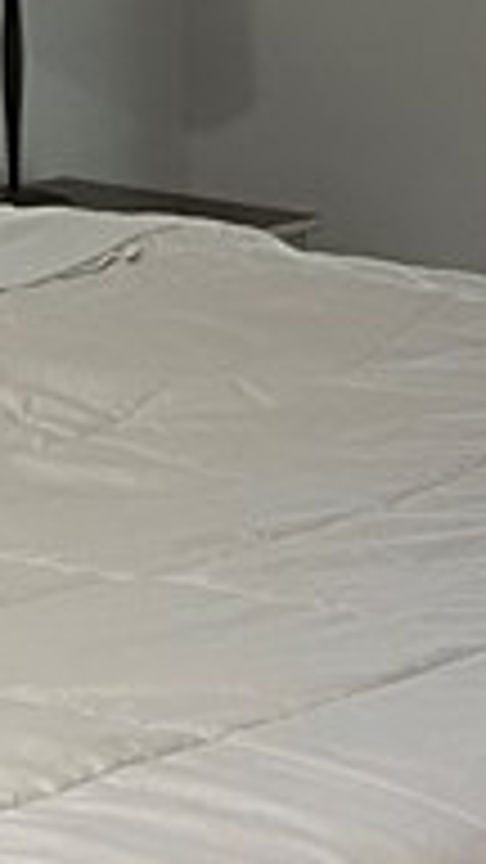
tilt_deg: -11.8
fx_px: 3459
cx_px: -117
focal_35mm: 151
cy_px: 324
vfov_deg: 14.2
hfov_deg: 8.0
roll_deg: +0.3
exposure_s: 1/60
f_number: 1.8
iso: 250
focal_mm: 4.25
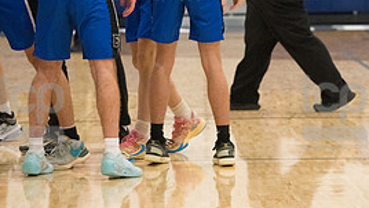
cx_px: 183
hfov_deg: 8.2
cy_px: -37
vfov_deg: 4.6
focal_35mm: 264
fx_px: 2584
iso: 8000
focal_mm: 150
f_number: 4.5
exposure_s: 1/1600
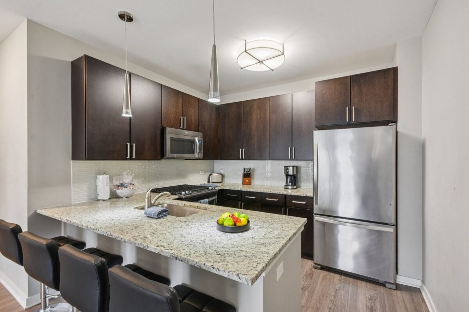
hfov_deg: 100.4
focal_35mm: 15
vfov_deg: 77.3
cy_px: 156
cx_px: 234
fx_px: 195
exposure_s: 1/3.33
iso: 400
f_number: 8
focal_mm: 10
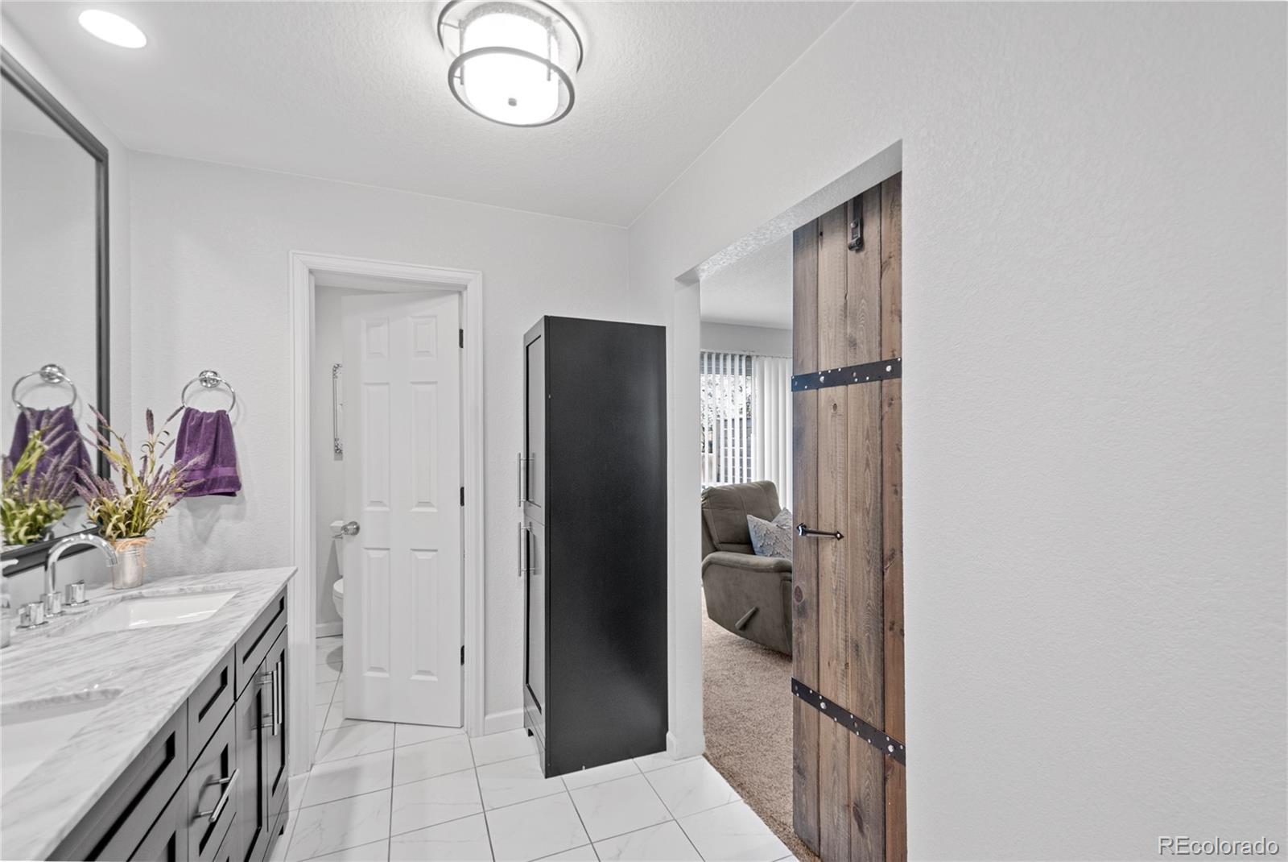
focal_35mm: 15
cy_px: 431
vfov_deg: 77.4
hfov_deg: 100.3
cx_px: 644
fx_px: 537
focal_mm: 10
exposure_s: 1/6
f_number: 3.5
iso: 200
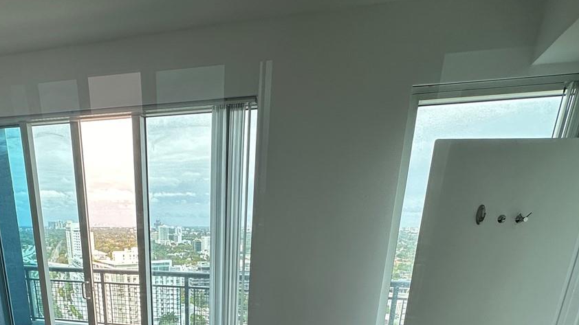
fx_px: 445
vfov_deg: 32.5
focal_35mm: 29
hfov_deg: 64.7
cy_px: 398
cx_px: 204
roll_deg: -0.4
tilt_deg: -21.1
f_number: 2.2
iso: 40
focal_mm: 2.22
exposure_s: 1/156
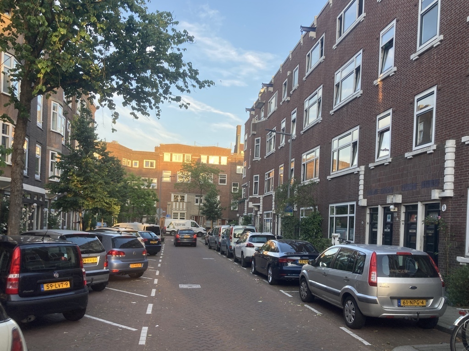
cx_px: 234
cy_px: 176
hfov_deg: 63.4
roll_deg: -2.2
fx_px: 379
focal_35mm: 28
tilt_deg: +7.0
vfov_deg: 49.7
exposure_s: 1/122
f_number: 1.8
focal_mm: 3.99
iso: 25
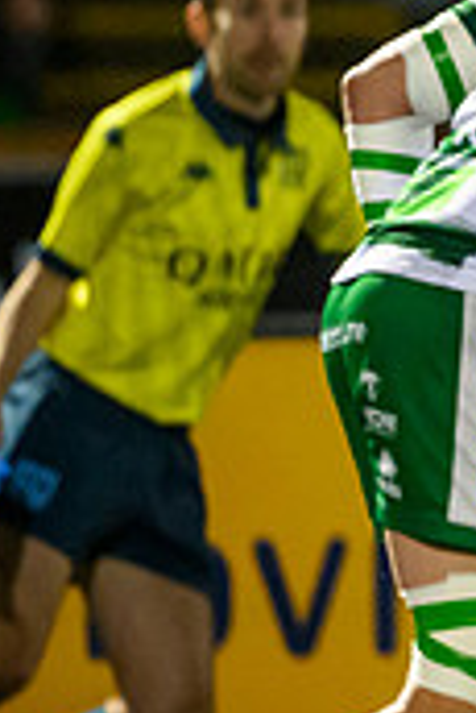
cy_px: 277
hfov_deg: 0.8
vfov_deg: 1.2
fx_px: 34557
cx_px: 1153
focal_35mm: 1746
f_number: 3.2
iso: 8000
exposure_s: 1/1000
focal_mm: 400
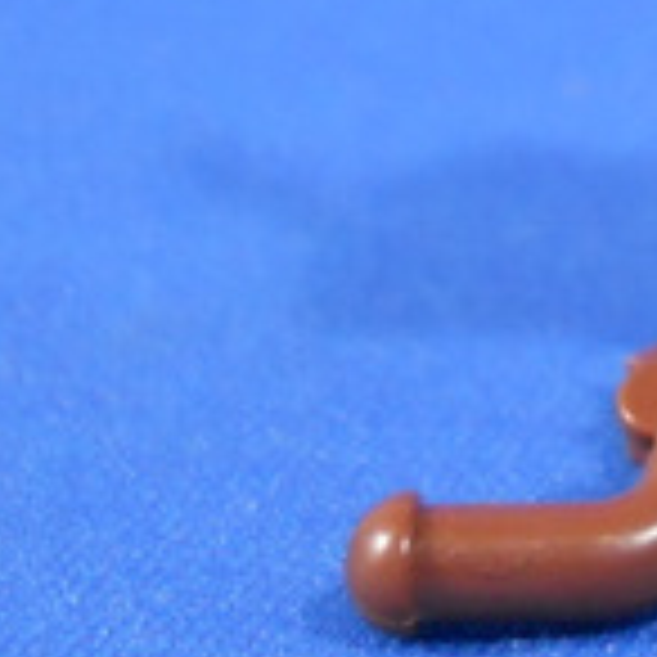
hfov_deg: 10.3
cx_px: 1210
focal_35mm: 159
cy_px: -284
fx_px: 3414
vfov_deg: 10.7
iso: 400
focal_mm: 6.72
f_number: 3.1
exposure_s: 1/20
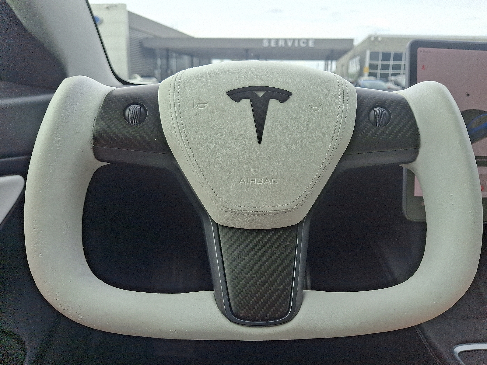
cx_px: 244
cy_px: 182
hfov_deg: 69.4
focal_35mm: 25
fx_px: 352
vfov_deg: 54.9
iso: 25
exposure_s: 1/500
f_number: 1.8
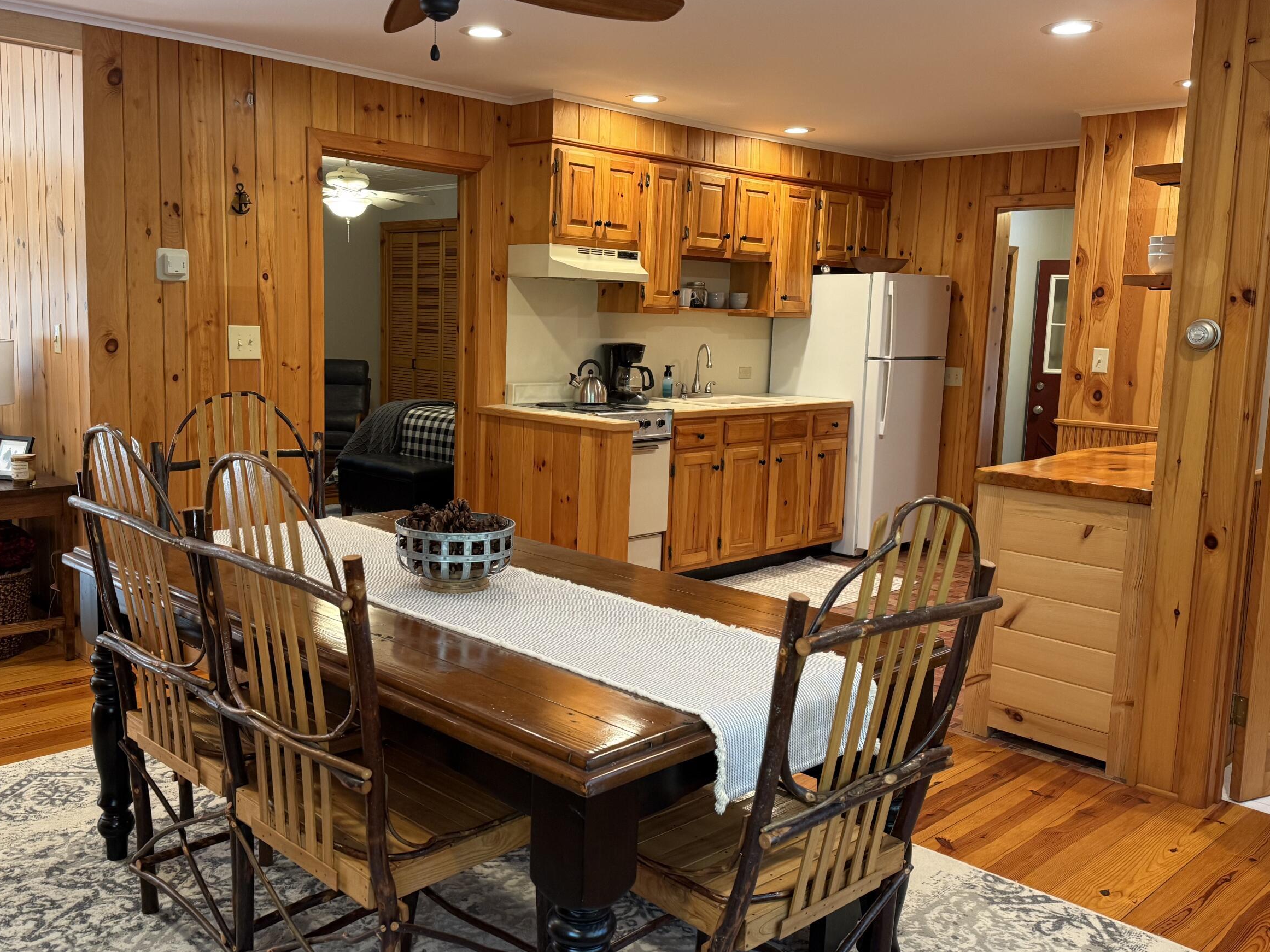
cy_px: 454
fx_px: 1137
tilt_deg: -7.7
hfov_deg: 58.3
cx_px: 581
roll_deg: -2.0
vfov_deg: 45.4
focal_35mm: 31
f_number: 1.78
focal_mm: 6.76
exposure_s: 1/60
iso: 200
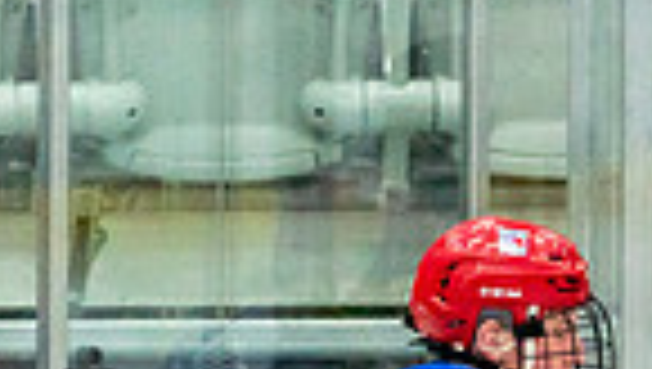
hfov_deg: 1.8
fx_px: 20617
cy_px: 836
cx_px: 942
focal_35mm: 1191
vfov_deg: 1.0
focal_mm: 200
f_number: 2.8
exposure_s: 1/1250
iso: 3200
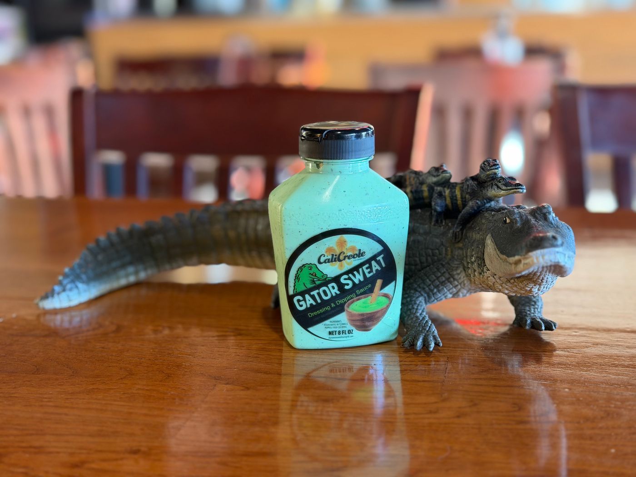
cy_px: 238
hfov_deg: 39.7
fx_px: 882
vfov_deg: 30.3
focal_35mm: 48
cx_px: 318
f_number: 1.78
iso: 200
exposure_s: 1/60
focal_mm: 6.76
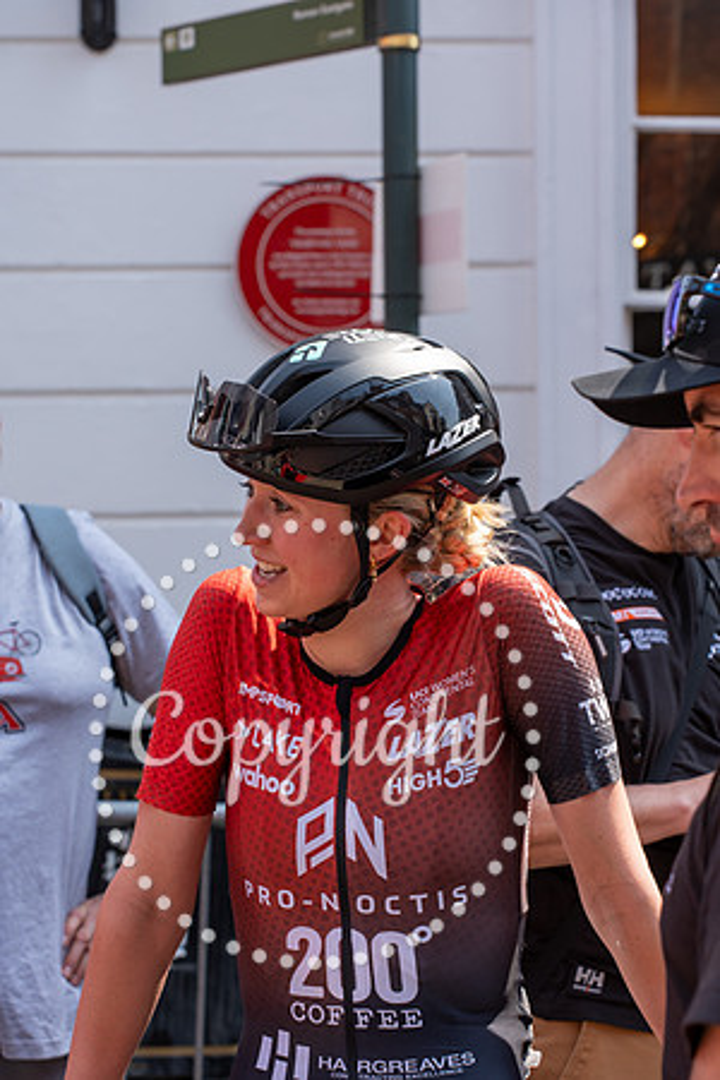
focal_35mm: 75
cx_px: 360
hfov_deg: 18.2
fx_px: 2250
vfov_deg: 27.0
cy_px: 540
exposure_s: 1/200
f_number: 6.3
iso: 160
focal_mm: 75
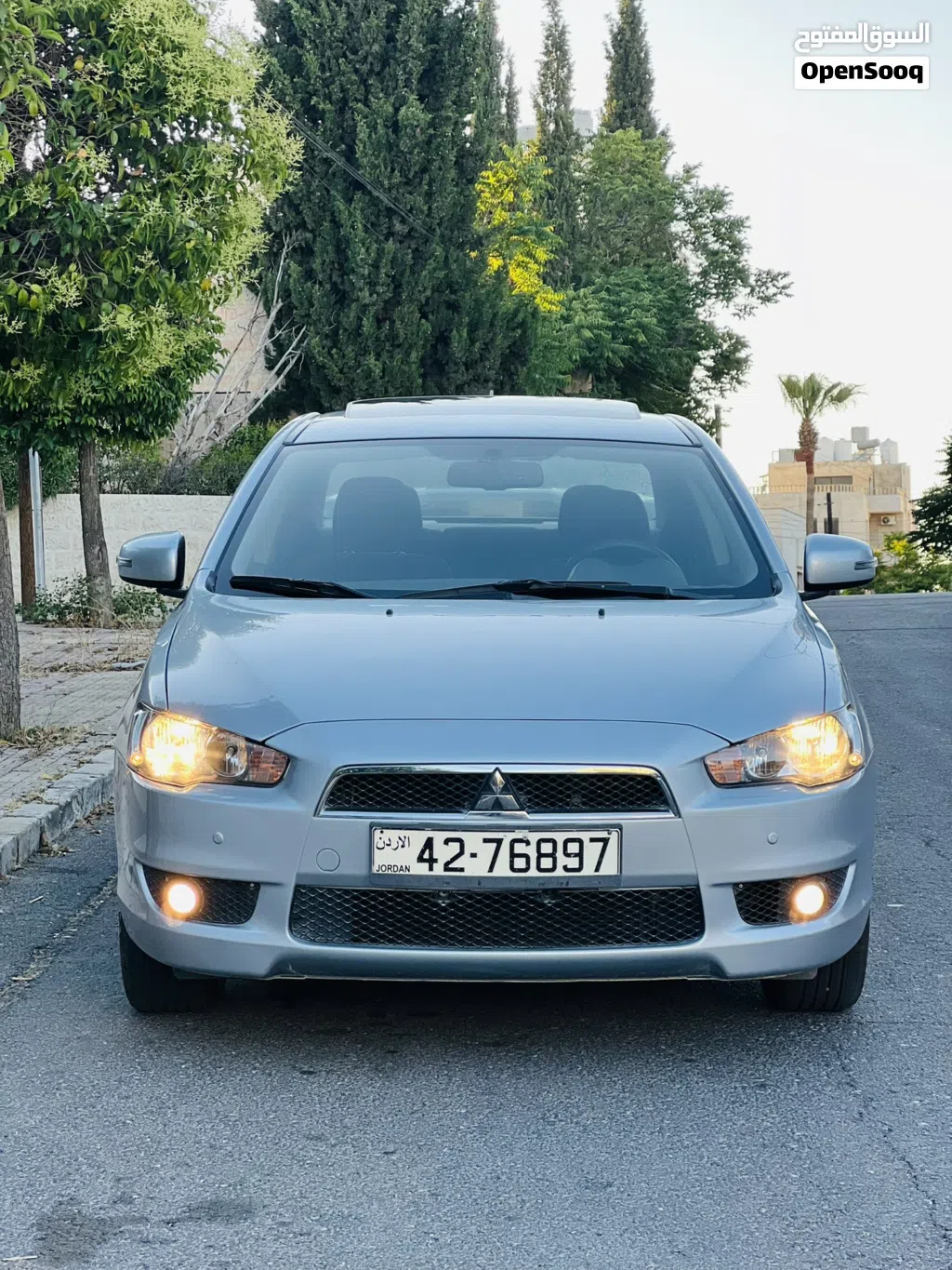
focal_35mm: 77
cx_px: 476
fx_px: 2823
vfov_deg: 25.3
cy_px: 635
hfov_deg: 19.1
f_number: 2.8
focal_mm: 9
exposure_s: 1/121
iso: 50
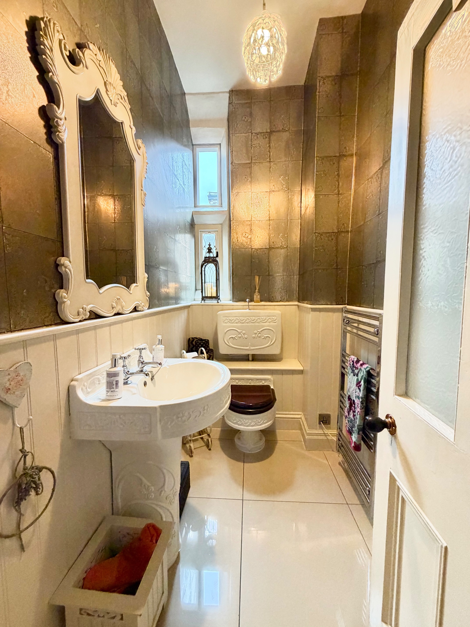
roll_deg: -0.5
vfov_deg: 102.1
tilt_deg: -4.9
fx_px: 253
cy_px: 314
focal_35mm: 14
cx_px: 235
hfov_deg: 85.7
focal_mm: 2.22
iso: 400
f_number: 2.2
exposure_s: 1/50
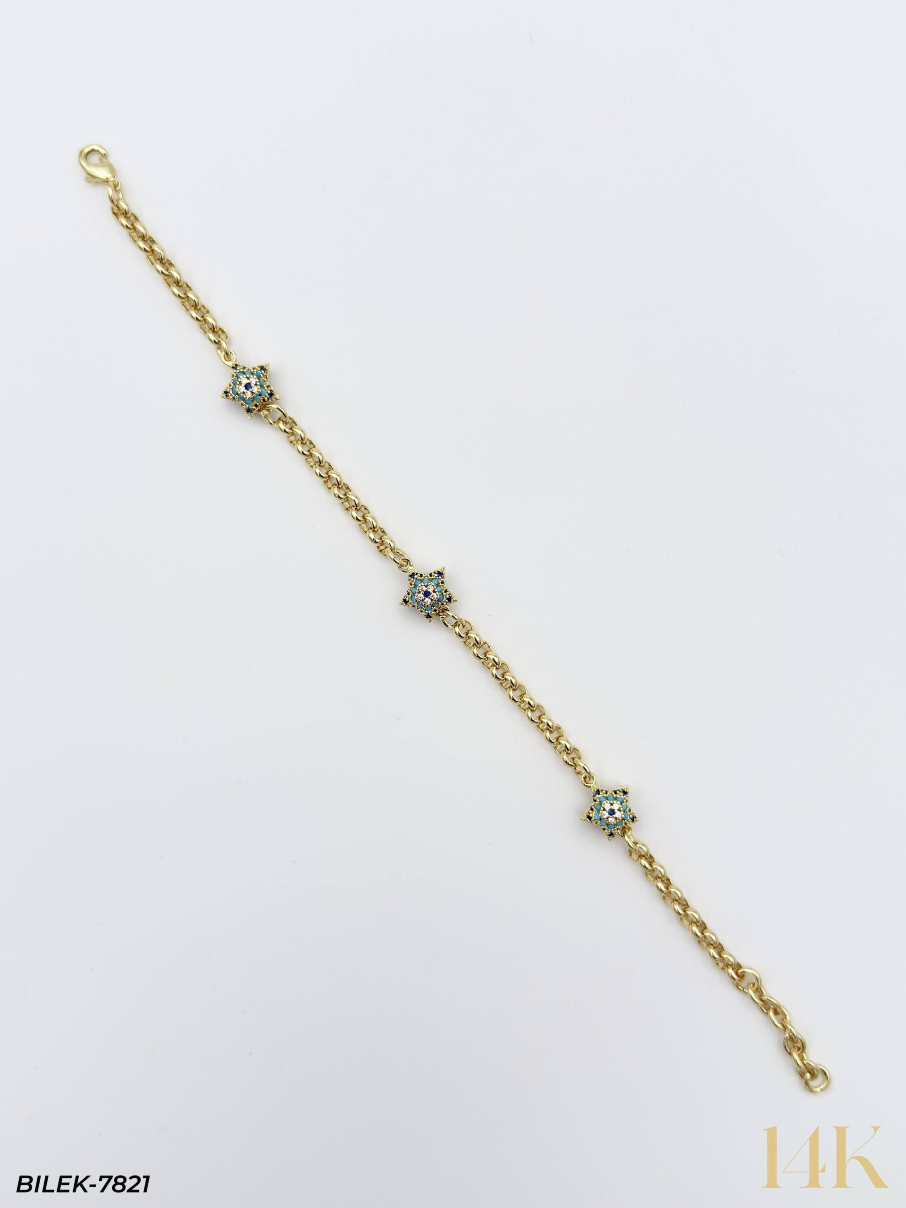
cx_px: 453
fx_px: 1221
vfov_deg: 52.6
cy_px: 604
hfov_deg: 40.7
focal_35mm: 35
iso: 80
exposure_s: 1/1522
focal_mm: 6.76
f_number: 1.78
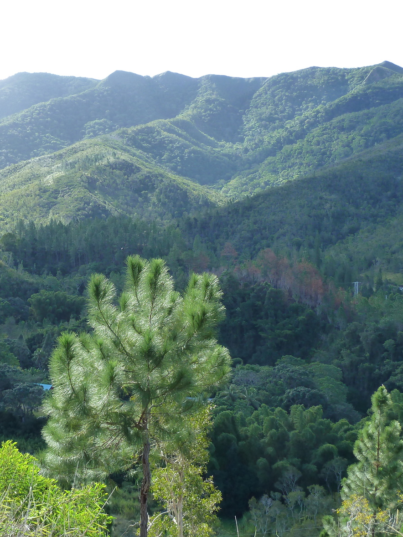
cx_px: 70
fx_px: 885
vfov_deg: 33.8
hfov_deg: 25.1
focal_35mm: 57
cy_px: 270
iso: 125
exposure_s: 1/160
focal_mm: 6.9
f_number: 4
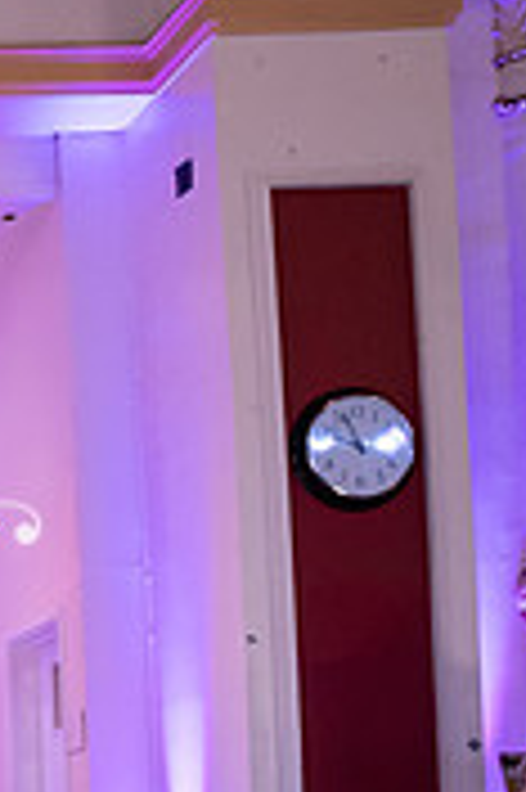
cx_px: -728
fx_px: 1735
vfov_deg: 24.2
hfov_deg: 13.1
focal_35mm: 79
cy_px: 842
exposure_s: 1/100
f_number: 6.3
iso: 3200
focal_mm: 24
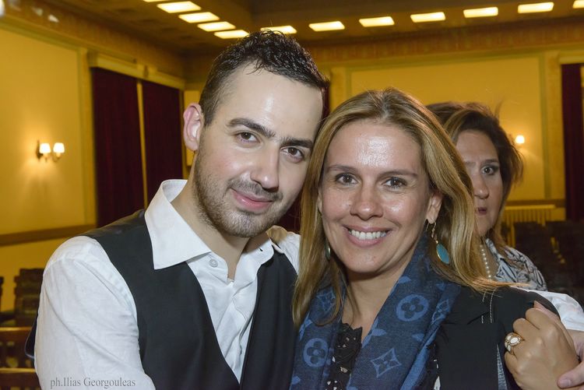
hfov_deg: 36.2
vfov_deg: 24.7
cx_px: 292
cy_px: 195
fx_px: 893
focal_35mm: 55
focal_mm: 55
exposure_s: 1/60
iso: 6400
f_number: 11
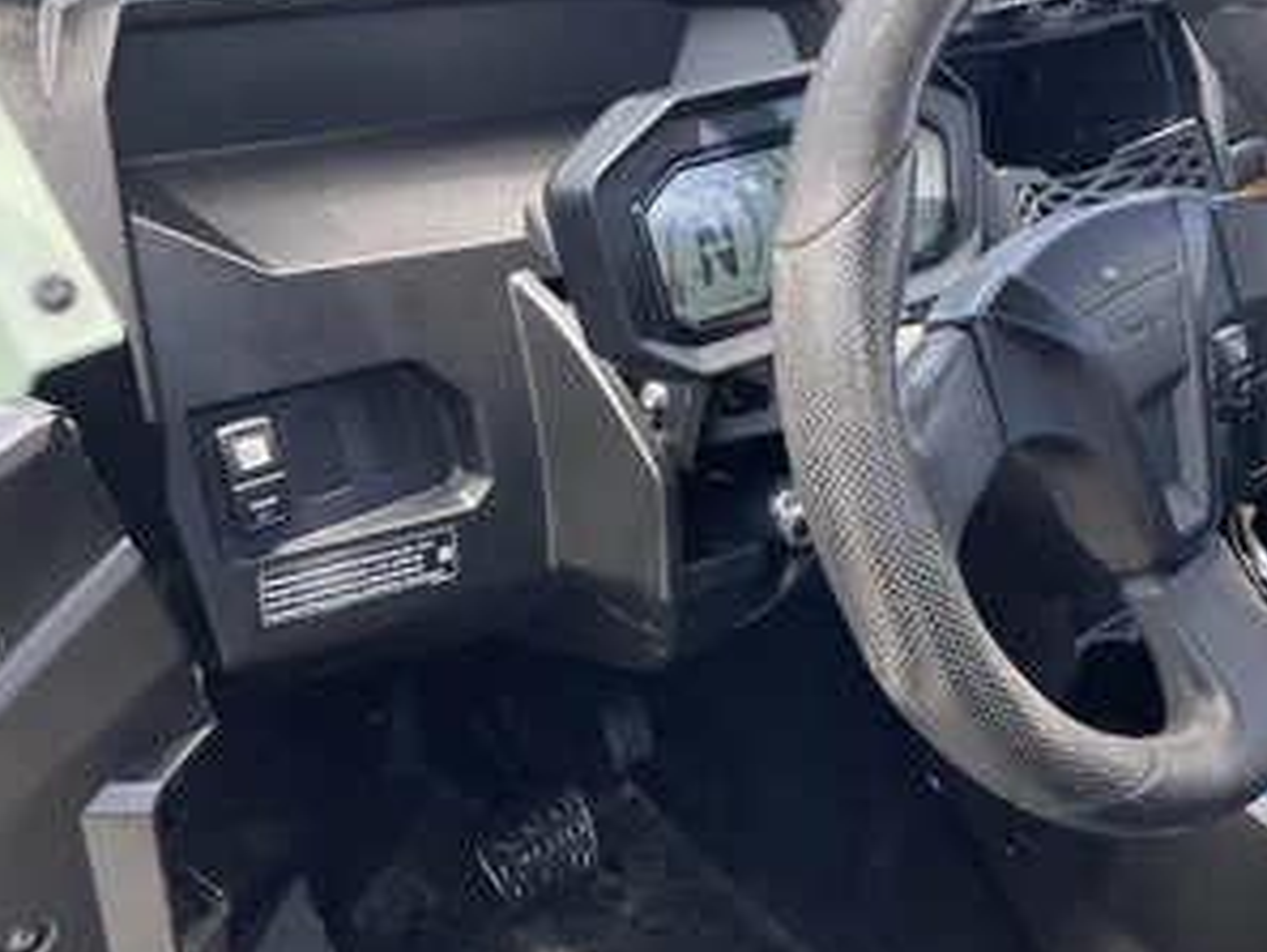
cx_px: 631
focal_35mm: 39
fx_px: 1428
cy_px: 346
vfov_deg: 36.6
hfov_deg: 47.8
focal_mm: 3
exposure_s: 1/122
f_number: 1.8
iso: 32
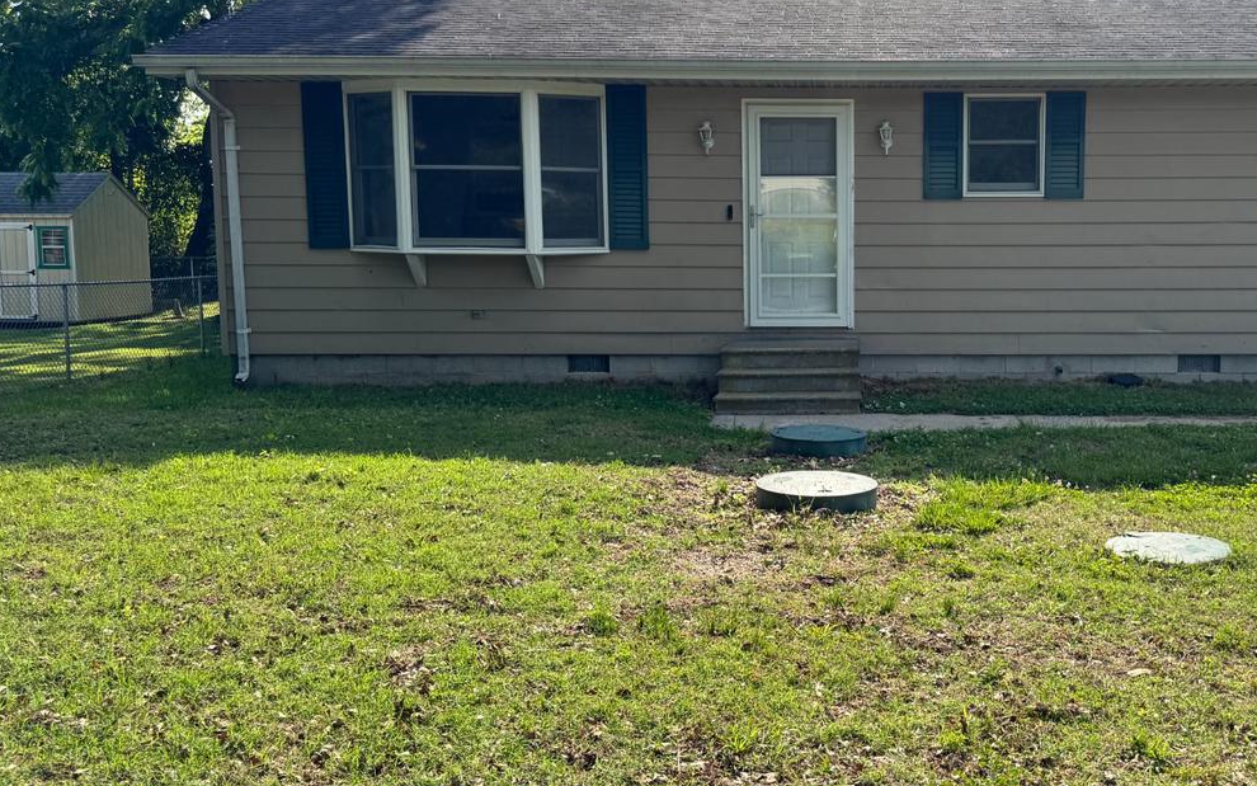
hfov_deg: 51.3
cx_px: 880
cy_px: 352
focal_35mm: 37
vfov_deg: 34.4
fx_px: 1268
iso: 80
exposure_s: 1/2174
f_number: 1.78
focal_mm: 6.76
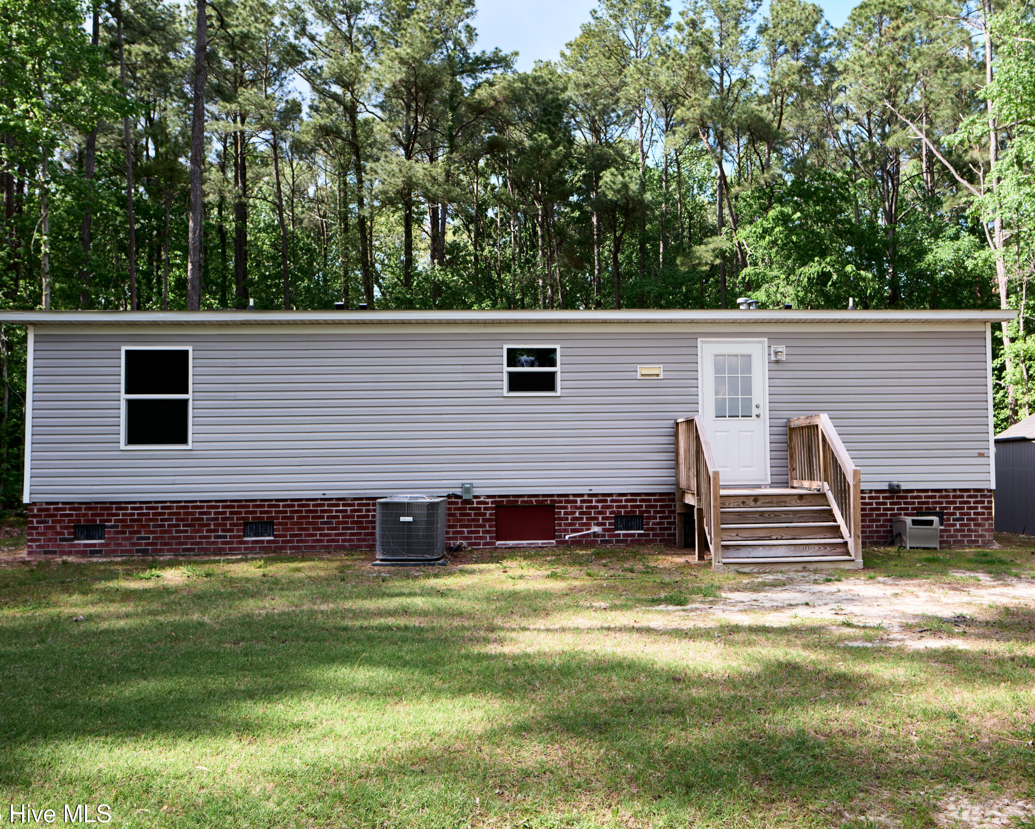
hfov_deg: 62.1
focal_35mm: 28
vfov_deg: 51.5
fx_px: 858
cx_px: 572
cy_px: 424
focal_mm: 16
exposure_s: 1/100
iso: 320
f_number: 5.6
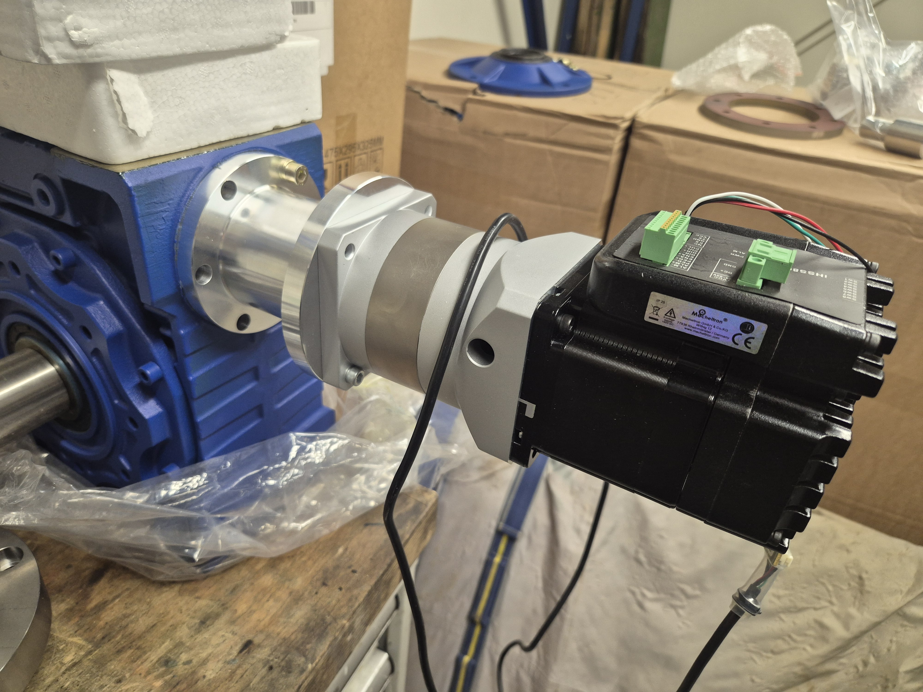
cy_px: 346
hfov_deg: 73.9
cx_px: 462
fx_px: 613
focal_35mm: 23
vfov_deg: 58.9
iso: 320
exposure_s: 1/100
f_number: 1.8
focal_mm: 5.4
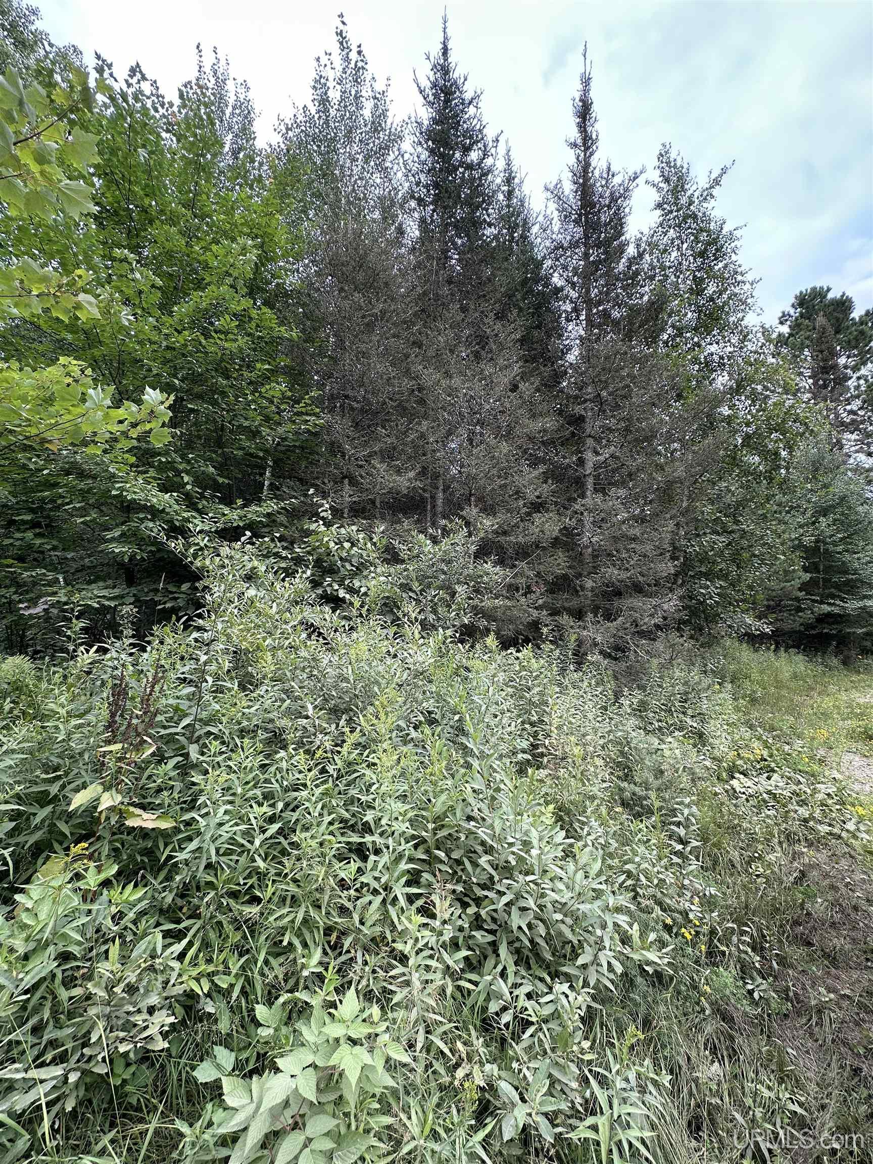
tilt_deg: +5.4
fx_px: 471
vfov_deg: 102.1
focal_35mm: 14
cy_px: 582
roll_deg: -1.1
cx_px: 436
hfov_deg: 85.7
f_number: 2.2
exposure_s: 1/111
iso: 40
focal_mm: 2.22
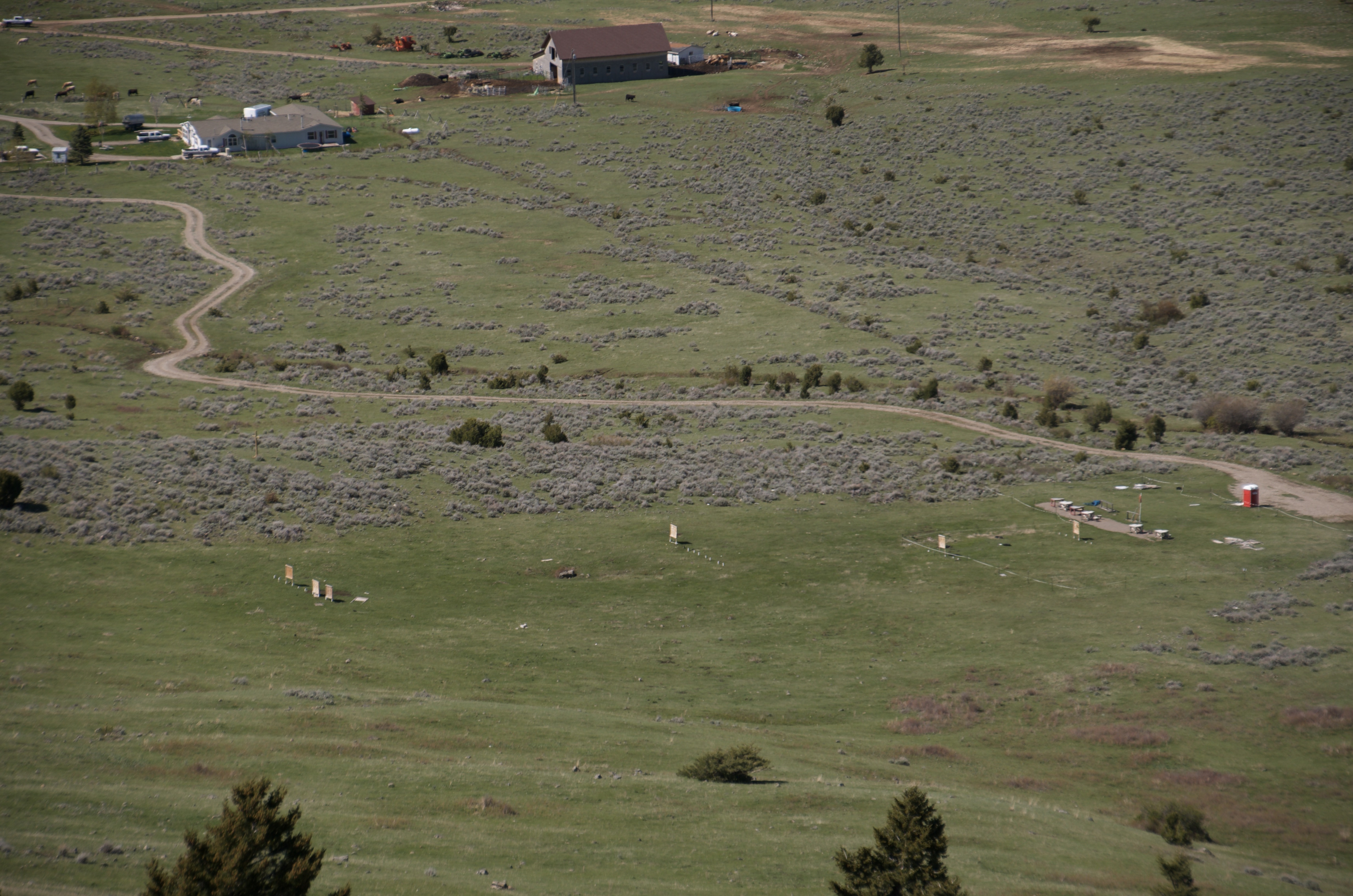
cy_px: 448
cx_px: 676
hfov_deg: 11.4
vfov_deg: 7.6
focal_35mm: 180
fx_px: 6751
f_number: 7.1
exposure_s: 1/160
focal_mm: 120
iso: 100
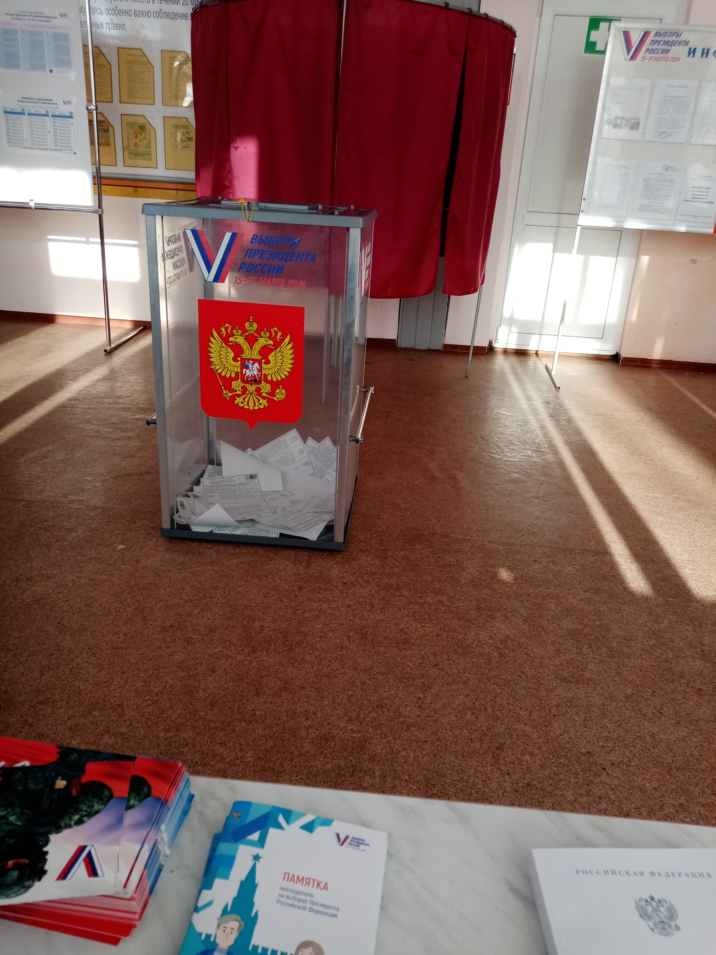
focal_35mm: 26
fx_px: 717
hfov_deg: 53.1
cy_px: 478
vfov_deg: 67.3
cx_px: 358
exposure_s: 1/175
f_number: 1.8
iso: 113
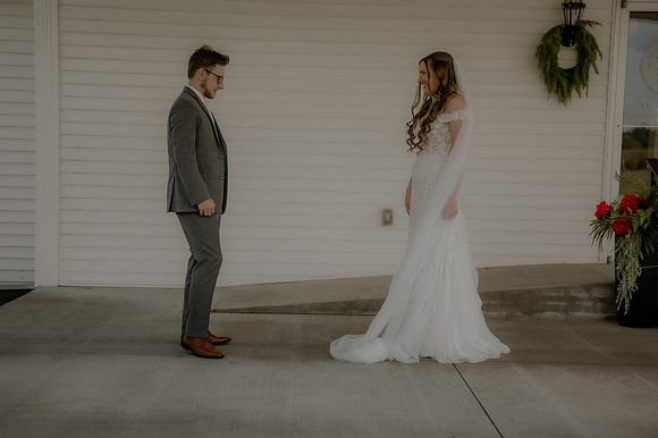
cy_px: 227
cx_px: 345
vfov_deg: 24.6
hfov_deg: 36.3
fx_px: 1005
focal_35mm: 55
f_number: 1.8
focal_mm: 35
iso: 400
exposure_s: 1/2500
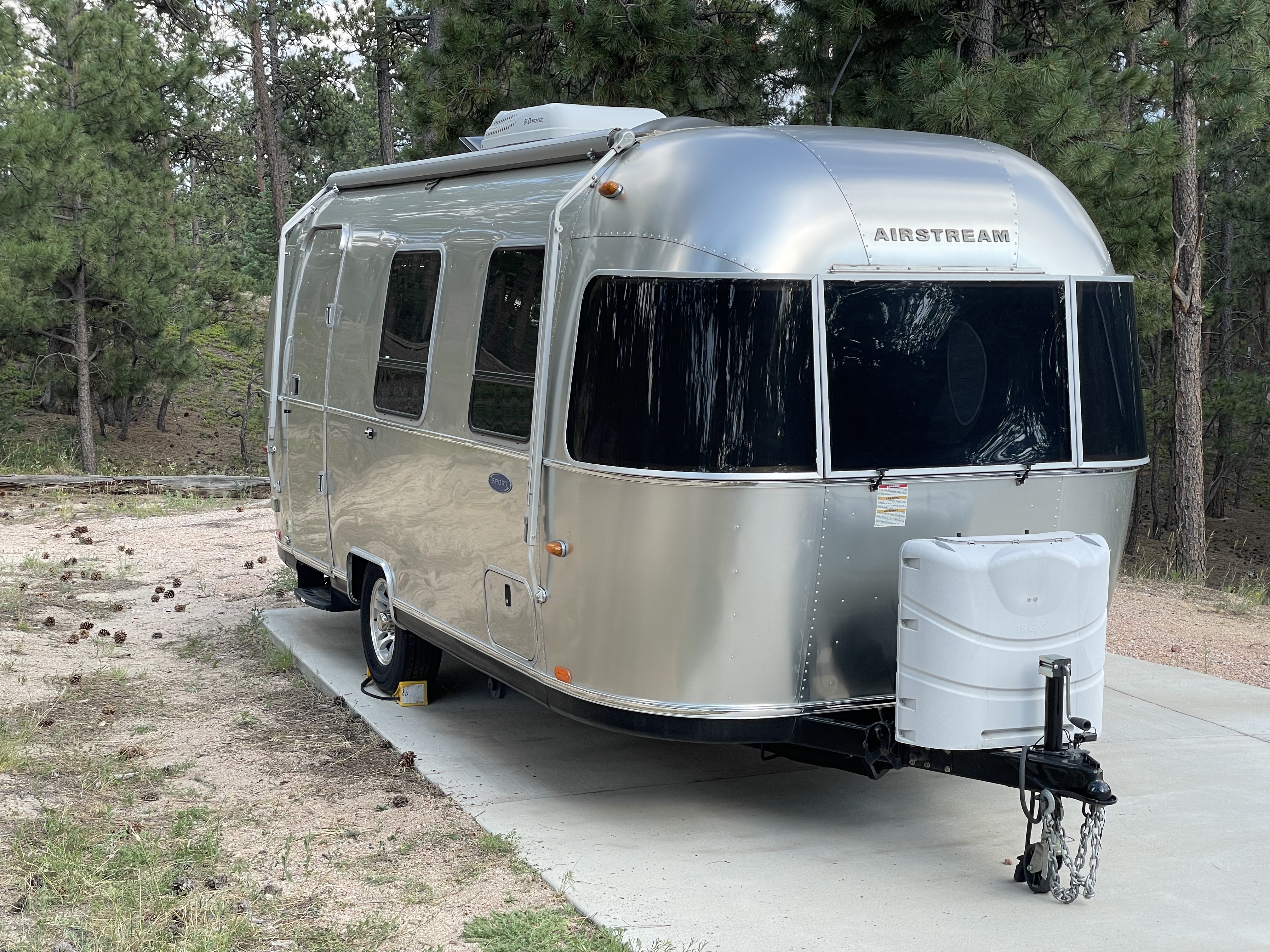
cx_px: 635
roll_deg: +1.3
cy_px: 476
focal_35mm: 52
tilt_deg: -6.5
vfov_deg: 28.0
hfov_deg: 36.8
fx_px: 1908
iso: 25
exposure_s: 1/276
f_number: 2
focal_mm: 6
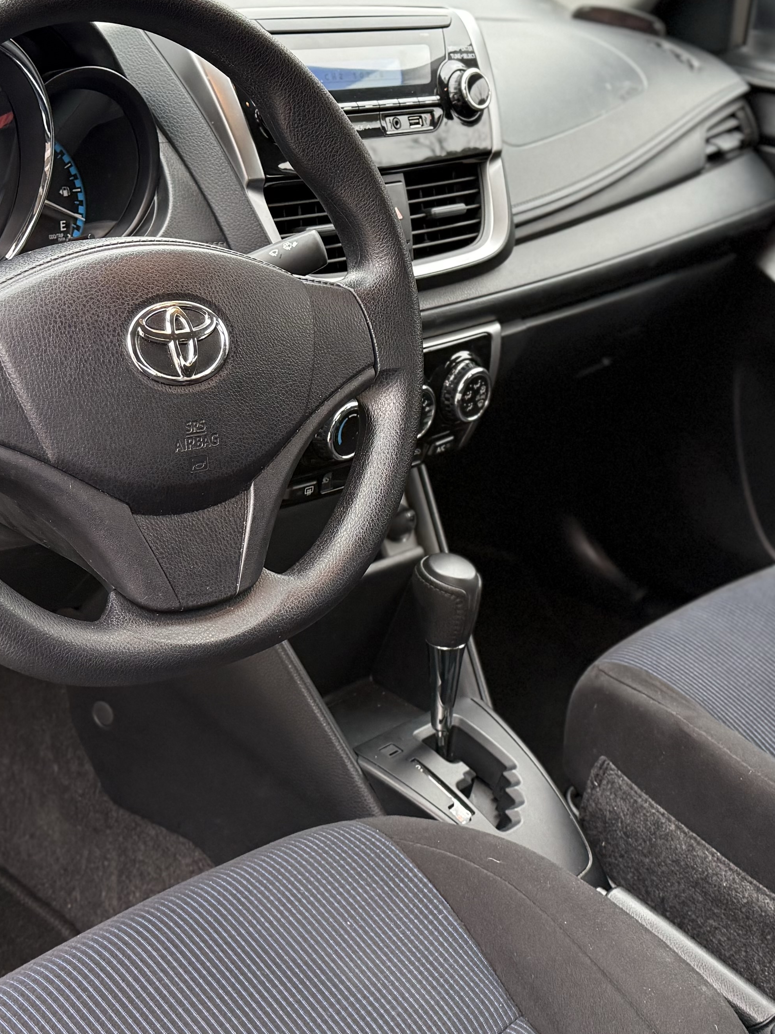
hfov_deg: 28.0
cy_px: 442
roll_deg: -6.6
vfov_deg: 36.7
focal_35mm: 52
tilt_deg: -21.2
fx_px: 1552
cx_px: 359
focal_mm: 6.76
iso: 200
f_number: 1.78
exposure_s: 1/93
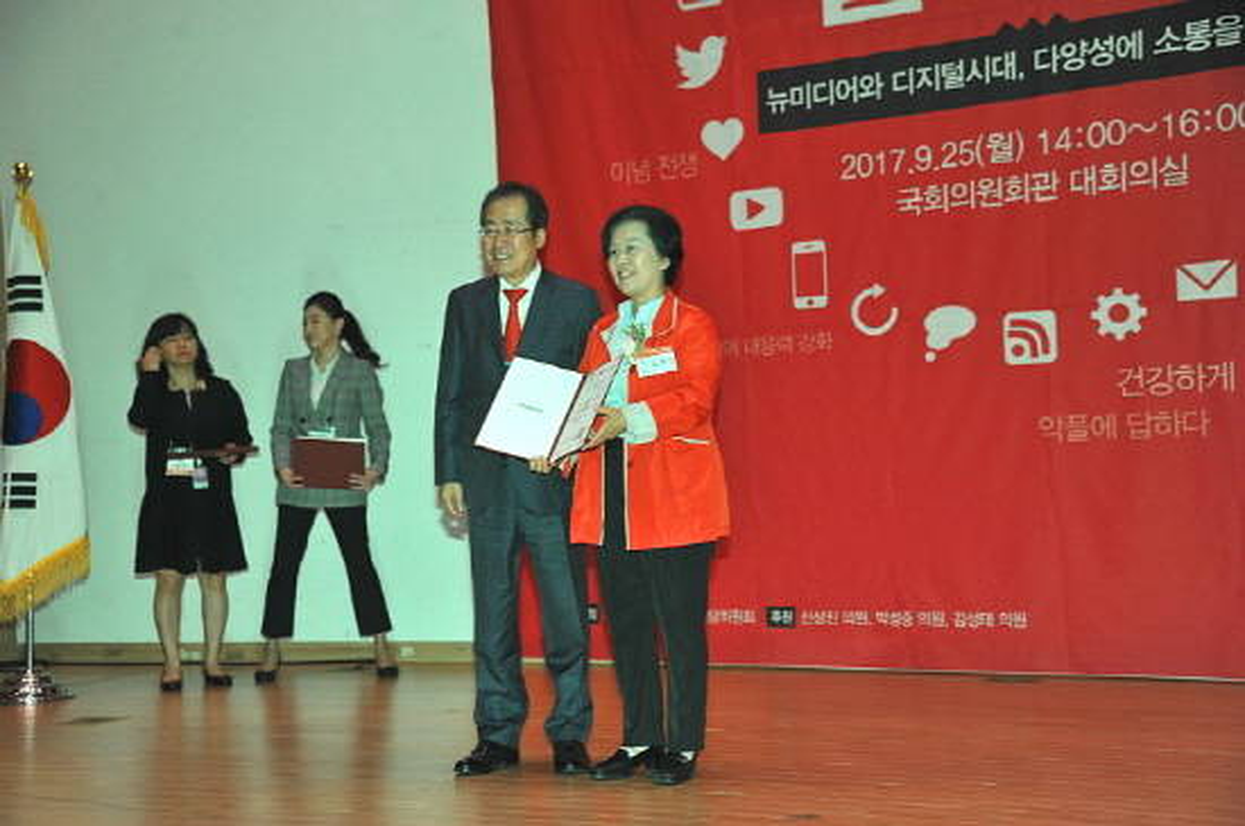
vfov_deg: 24.1
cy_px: 413
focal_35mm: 56
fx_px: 1934
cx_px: 622
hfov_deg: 35.7
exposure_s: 1/160
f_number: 4.5
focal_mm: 56
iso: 800
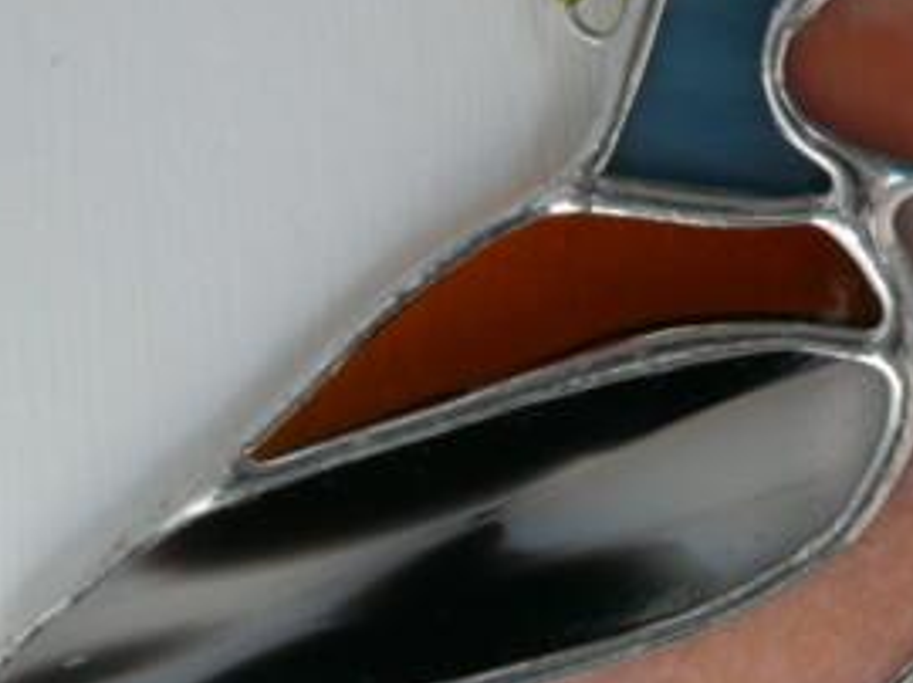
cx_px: 511
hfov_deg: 23.6
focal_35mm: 83
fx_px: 2187
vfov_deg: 17.7
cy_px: 230
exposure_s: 1/100
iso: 100
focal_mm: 7.4
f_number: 2.8
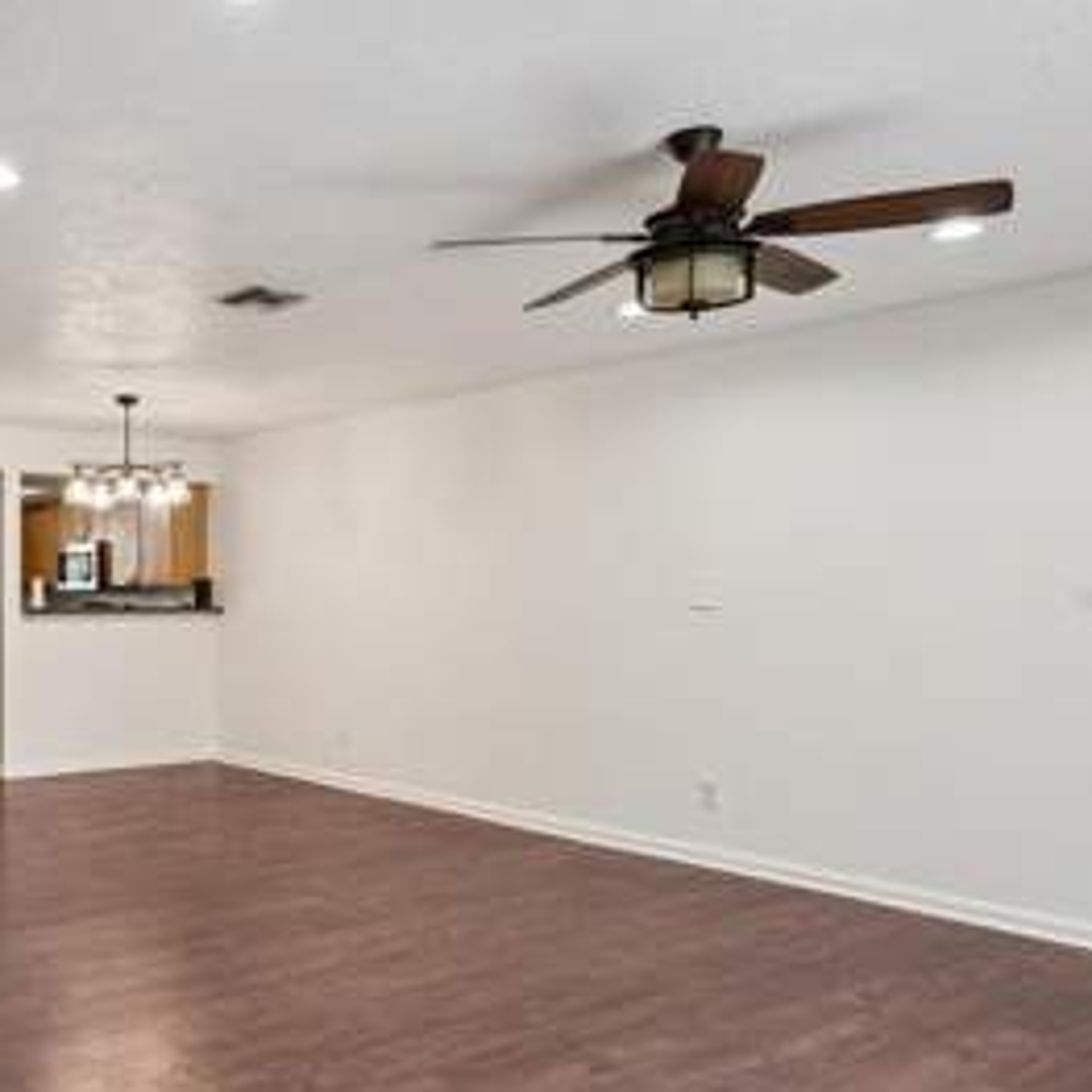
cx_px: 191
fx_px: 1134
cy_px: 596
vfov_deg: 51.3
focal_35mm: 32
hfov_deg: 48.0
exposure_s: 1/5
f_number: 9
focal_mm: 20.5
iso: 200
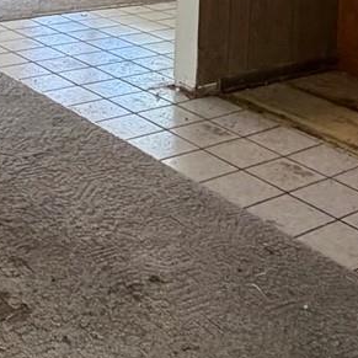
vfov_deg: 22.3
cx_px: 180
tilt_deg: -1.7
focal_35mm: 68
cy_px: -128
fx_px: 796
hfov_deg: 25.4
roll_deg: -2.5
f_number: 2.2
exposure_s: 1/76
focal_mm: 2.22
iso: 320
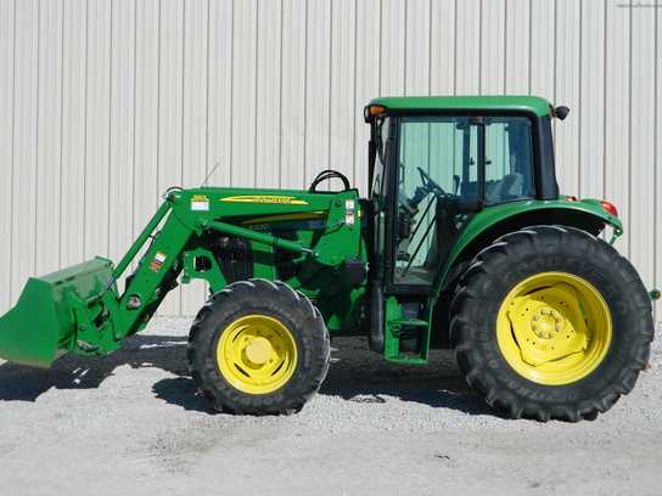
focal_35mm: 57
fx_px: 1090
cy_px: 248
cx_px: 331
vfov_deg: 25.7
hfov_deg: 33.8
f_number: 10.7
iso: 80
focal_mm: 10.2
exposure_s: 1/200
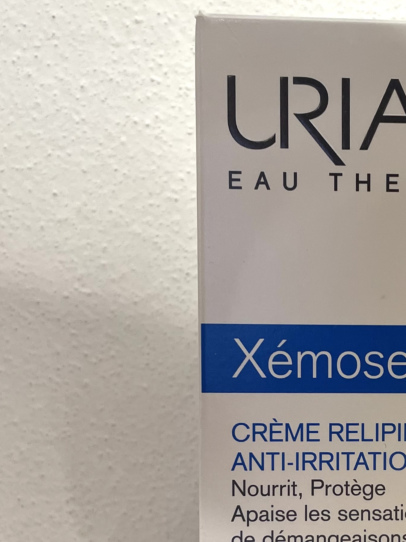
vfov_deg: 32.4
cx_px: 383
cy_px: 422
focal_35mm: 58
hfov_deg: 24.4
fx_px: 907
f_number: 1.6
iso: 125
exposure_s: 1/100
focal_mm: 4.2
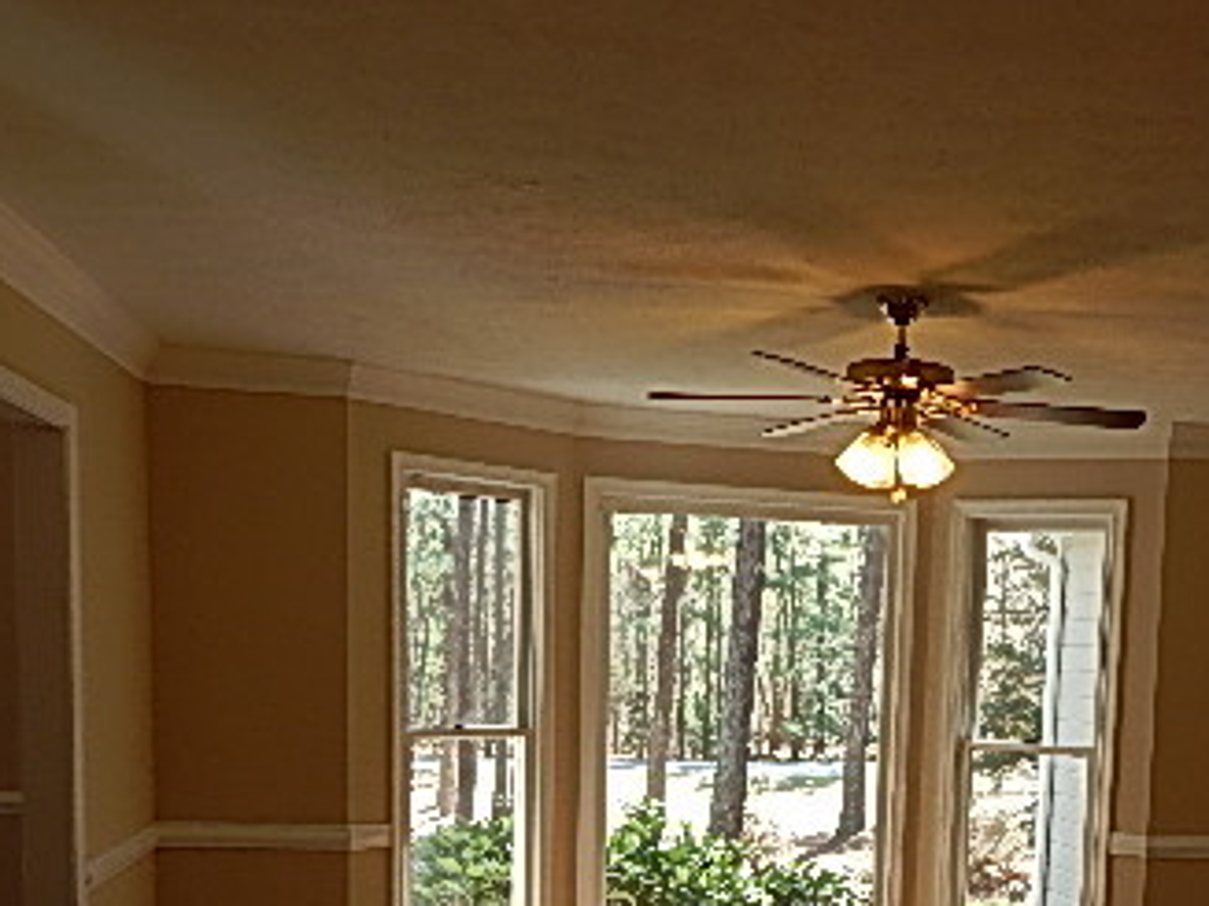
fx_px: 1571
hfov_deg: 41.2
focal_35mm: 45
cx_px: 869
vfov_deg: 30.4
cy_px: 851
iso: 125
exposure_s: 1/100
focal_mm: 4
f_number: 3
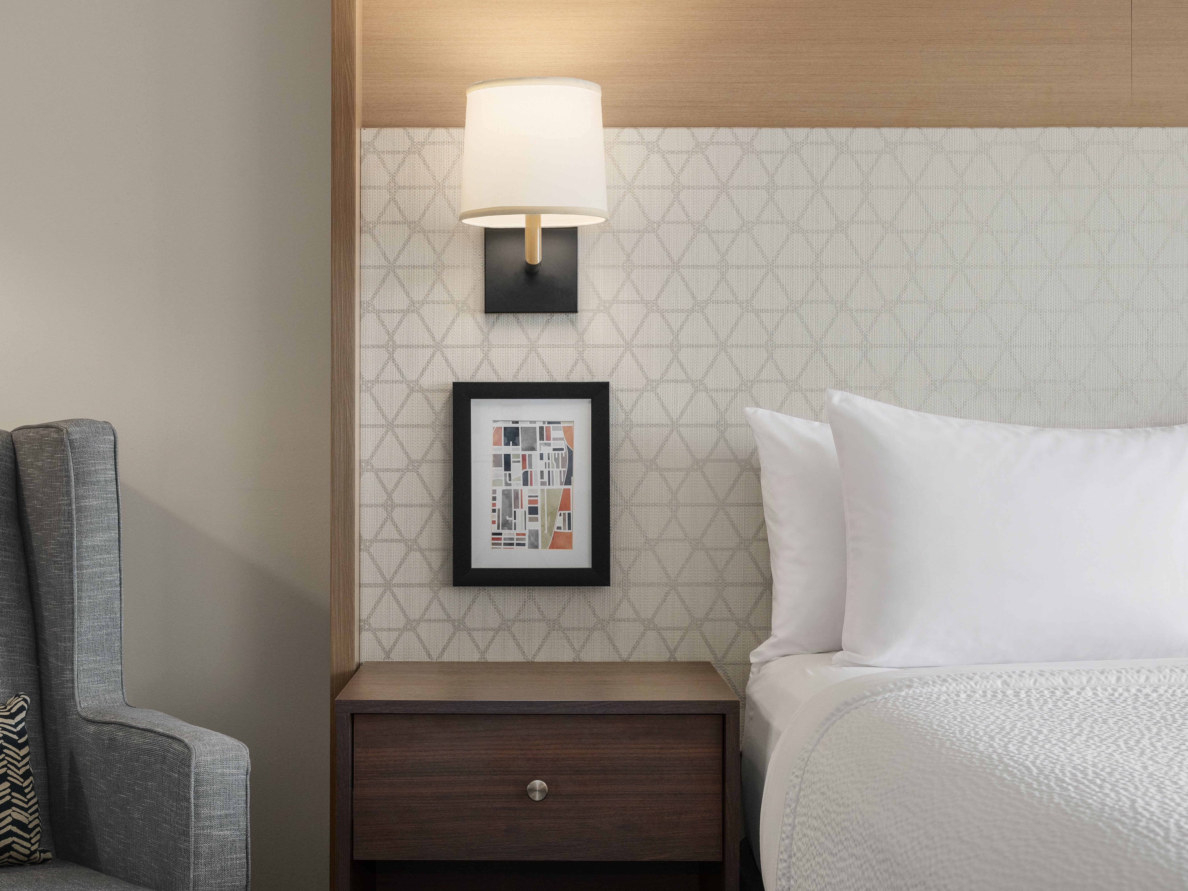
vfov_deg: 26.6
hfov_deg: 34.9
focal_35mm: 55
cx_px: 533
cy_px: 446
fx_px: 1888
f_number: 10
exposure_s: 1/250
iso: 800
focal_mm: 50
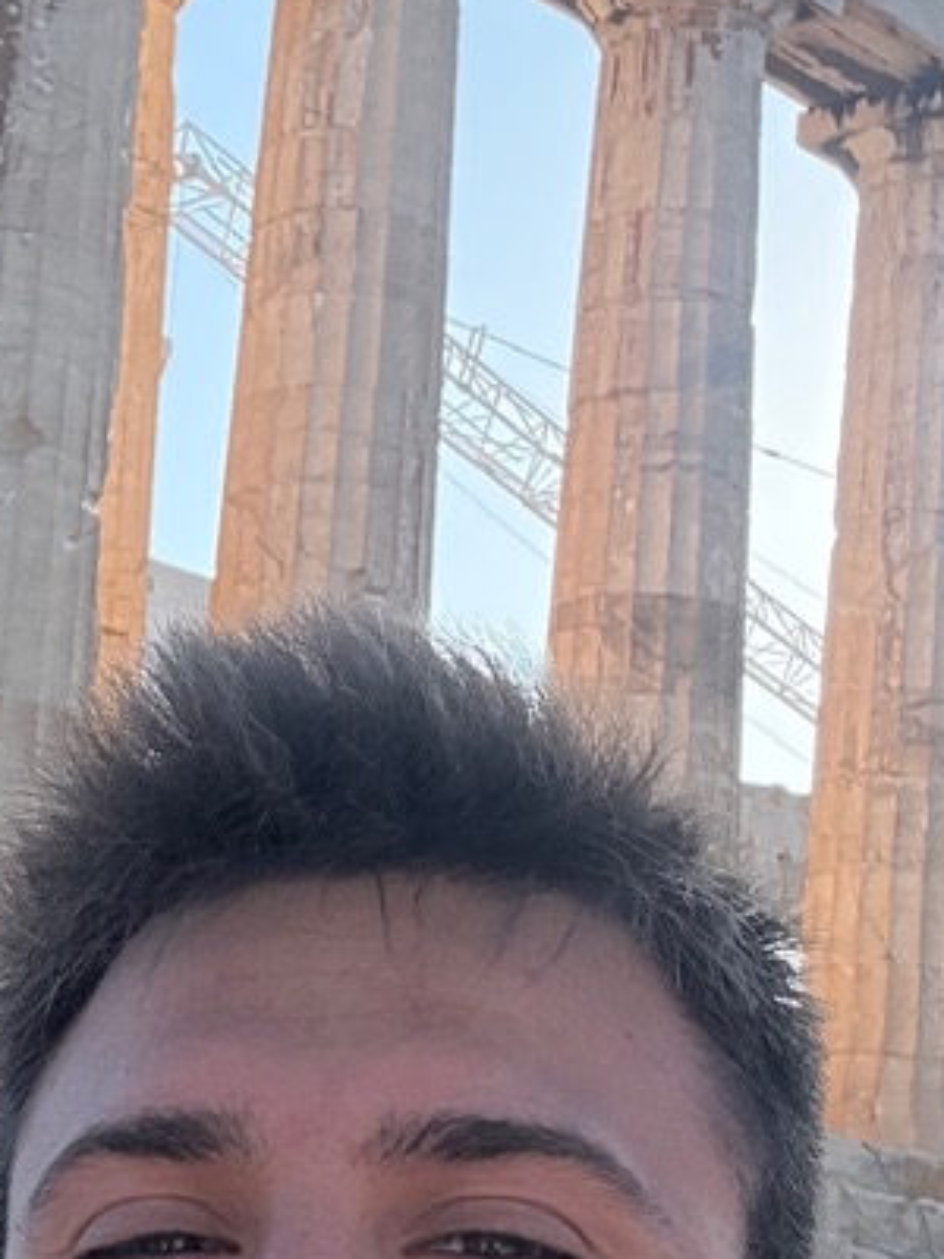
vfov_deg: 21.6
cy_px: 913
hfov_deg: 16.1
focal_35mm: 90
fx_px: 3272
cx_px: 9
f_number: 1.9
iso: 40
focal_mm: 2.69
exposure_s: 1/636
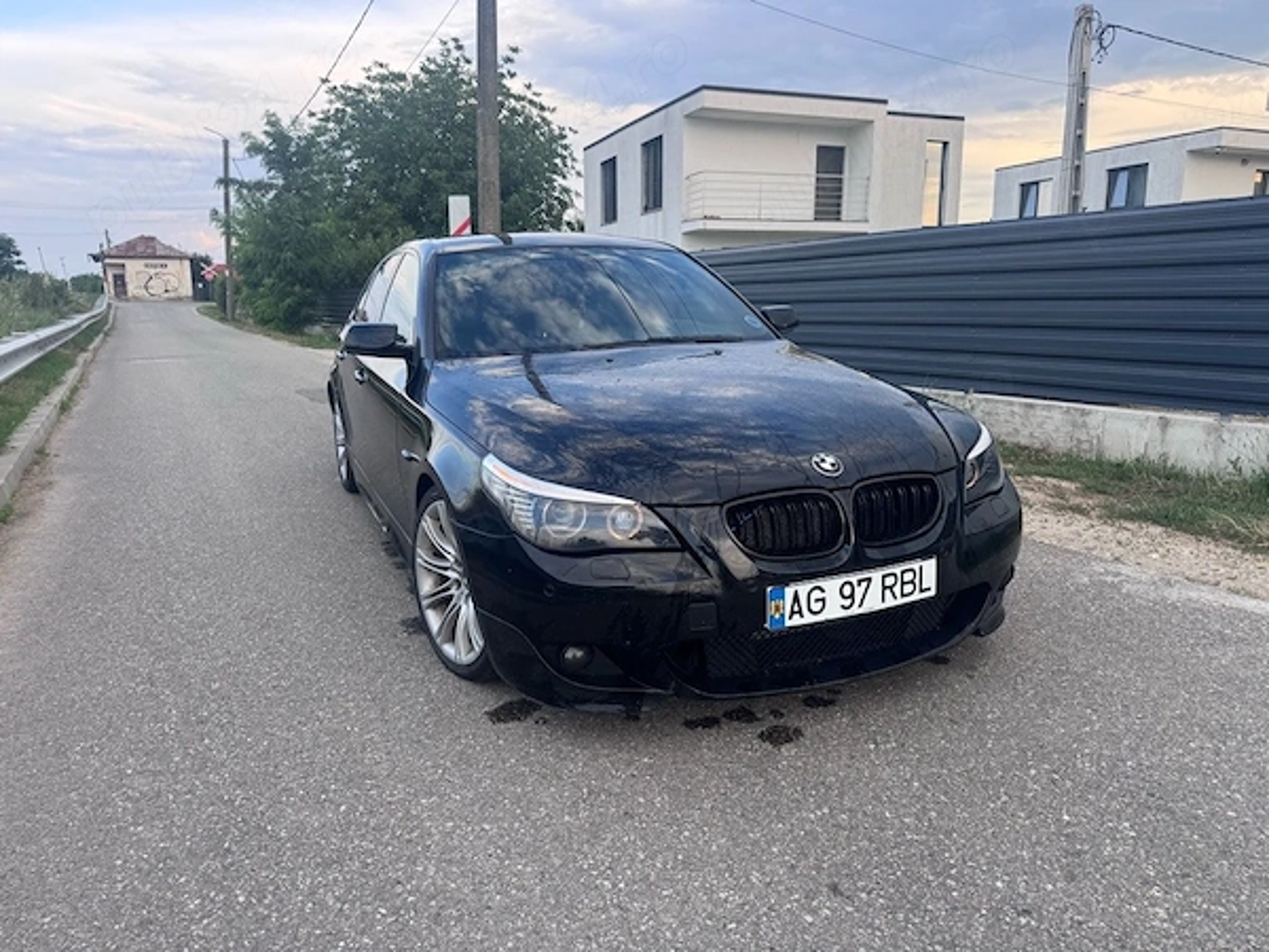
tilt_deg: -11.0
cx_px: 634
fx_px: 880
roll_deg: -0.1
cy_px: 476
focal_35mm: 24
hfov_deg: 71.6
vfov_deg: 56.8
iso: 80
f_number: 1.78
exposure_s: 1/314
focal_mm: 6.76
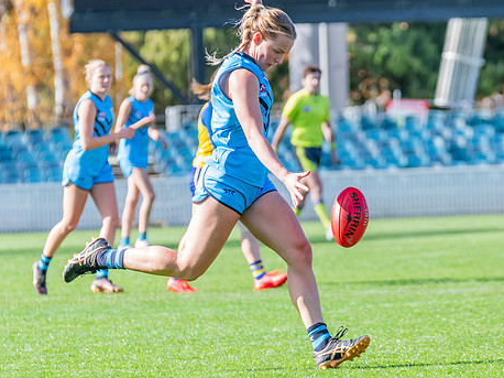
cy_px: 191
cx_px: 301
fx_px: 6912
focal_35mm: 475
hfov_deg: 4.2
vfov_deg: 3.1
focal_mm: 250
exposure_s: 1/1250
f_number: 6.3
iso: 800
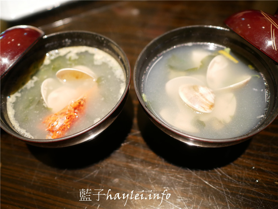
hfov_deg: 60.0
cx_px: 139
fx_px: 241
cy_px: 104
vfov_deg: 46.8
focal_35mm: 30
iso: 1000
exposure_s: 1/60
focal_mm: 15
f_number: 1.7
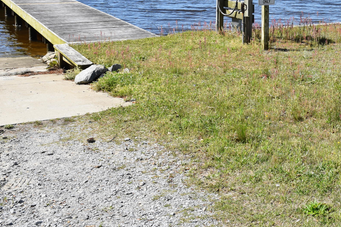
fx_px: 540
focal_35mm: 57
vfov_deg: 23.2
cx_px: 264
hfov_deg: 34.2
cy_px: 27
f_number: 10
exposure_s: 1/400
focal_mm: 20
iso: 200
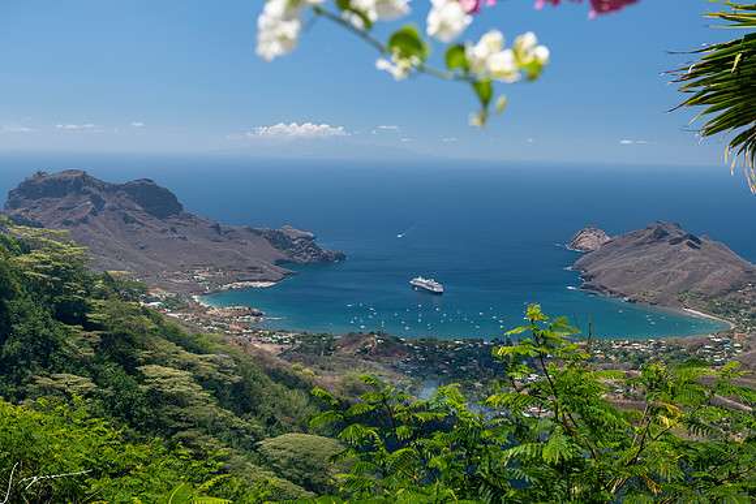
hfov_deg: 39.6
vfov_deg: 27.0
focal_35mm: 50
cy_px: 252
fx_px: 1050
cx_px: 378
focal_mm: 50
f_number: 8
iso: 125
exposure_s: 1/200
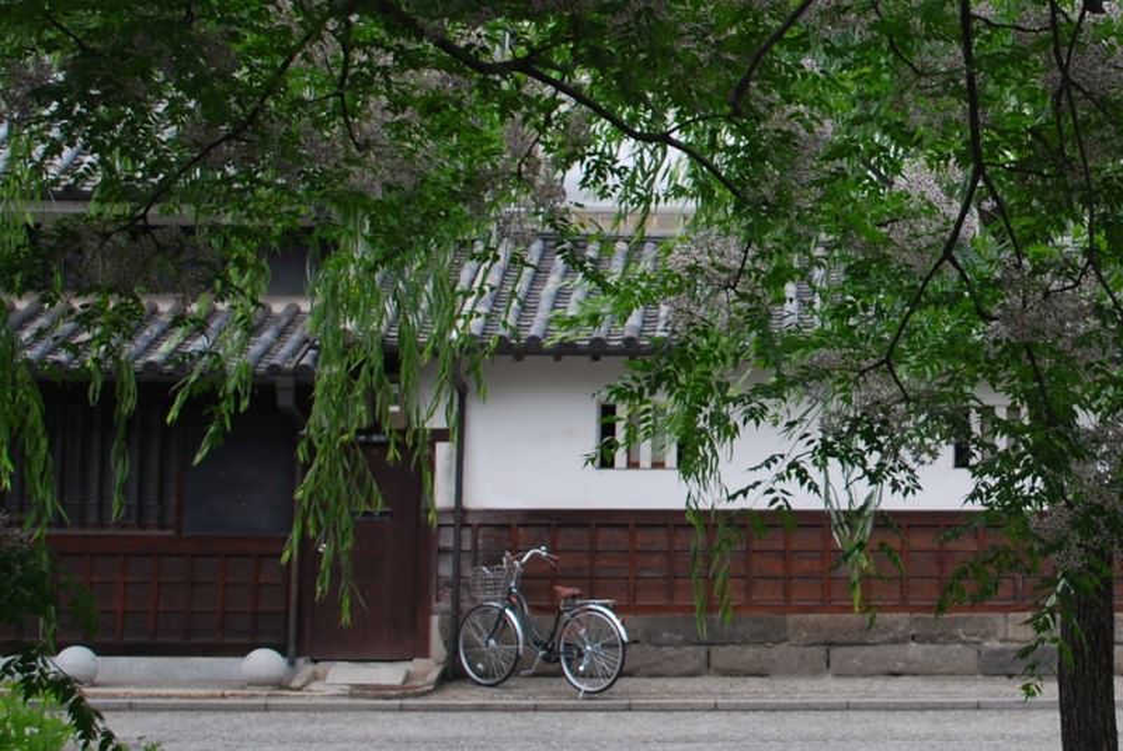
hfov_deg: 67.3
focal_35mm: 27
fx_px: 843
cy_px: 376
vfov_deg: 48.0
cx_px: 562
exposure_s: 1/250
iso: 100
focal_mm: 18
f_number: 3.5
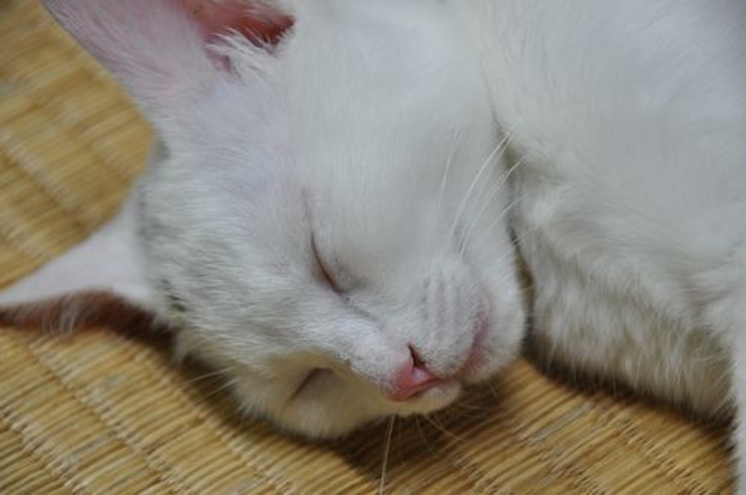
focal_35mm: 158
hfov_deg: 13.1
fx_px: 3259
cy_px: 248
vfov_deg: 8.7
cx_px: 373
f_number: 5.6
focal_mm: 105
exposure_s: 1/10
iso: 800
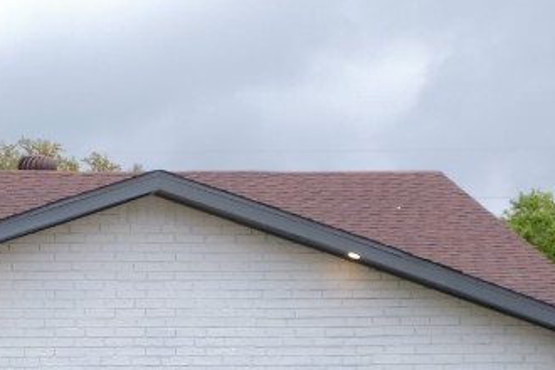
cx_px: -307
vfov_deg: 11.2
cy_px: 264
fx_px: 1881
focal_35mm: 122
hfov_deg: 15.4
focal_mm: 23.3
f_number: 10
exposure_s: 1/50
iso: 100
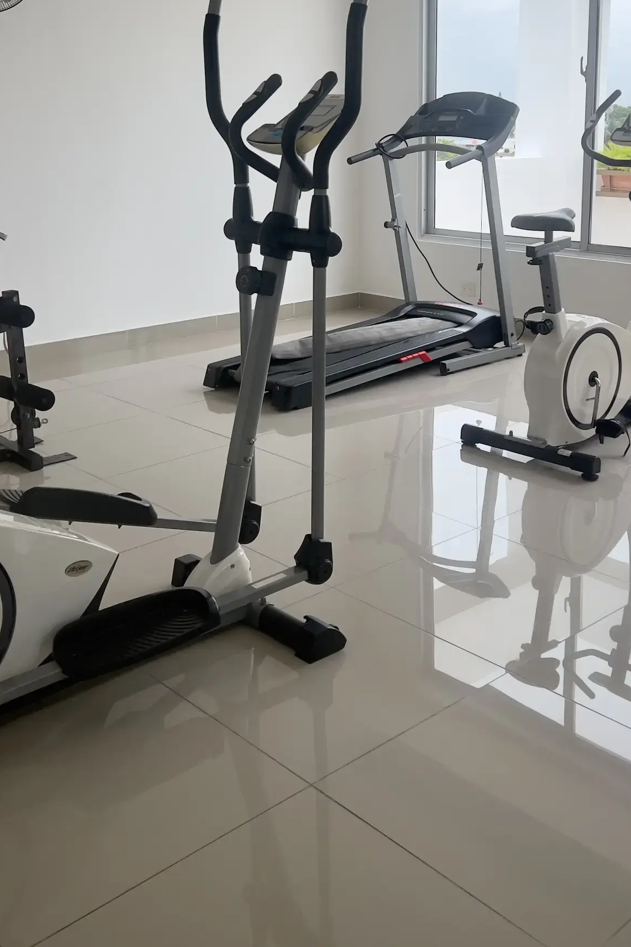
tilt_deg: -10.9
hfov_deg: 33.4
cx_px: 346
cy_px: 292
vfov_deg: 47.4
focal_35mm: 40
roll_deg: +0.8
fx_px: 1052
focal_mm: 5.7
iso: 50
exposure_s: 1/840
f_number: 1.5
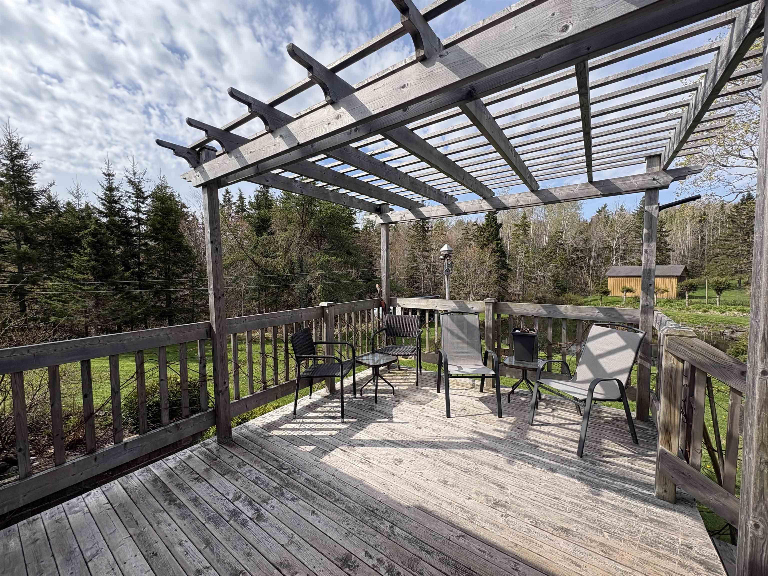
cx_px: 384
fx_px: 311
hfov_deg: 102.1
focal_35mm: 14
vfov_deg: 85.7
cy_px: 288
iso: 50
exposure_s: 1/1323
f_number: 2.2
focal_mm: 2.22
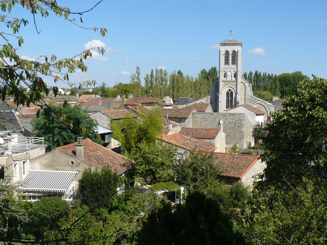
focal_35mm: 36
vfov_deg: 39.7
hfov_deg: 51.4
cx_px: 164
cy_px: 122
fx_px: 340
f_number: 5.6
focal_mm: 6
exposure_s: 1/400
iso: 100
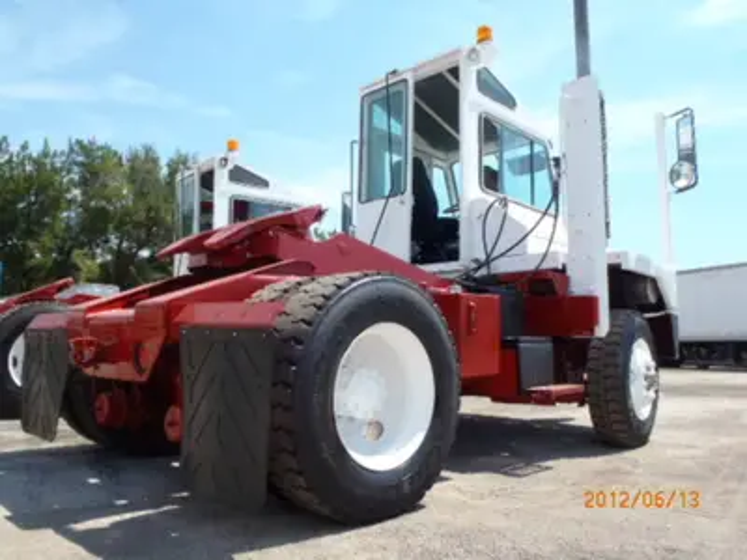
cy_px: 280
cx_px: 374
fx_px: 604
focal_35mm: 28
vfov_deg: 49.7
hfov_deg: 63.4
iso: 80
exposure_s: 1/400
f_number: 3.9
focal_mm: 5
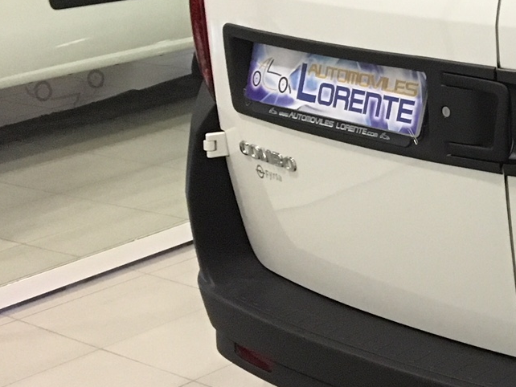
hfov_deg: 18.7
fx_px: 1357
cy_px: 71
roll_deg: +0.8
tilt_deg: -13.7
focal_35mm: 91
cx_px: 801
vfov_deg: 16.1
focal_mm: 4.15
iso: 200
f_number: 2.2
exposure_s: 1/25
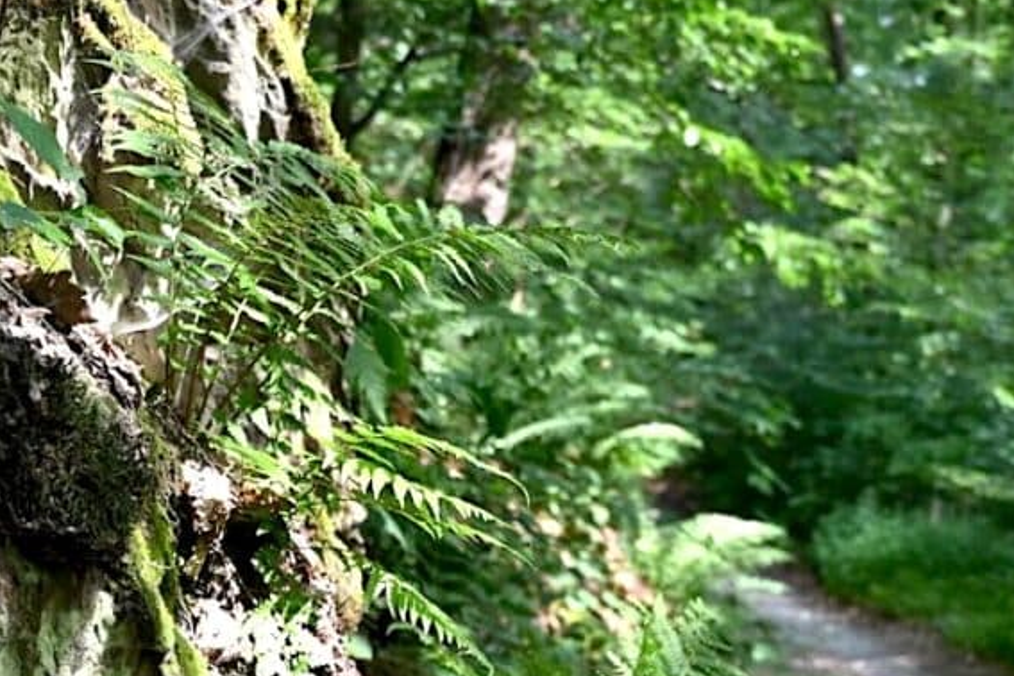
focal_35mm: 74
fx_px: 2084
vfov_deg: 18.3
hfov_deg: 27.3
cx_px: 570
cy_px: 474
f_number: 4
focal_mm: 41
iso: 400
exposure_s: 1/250
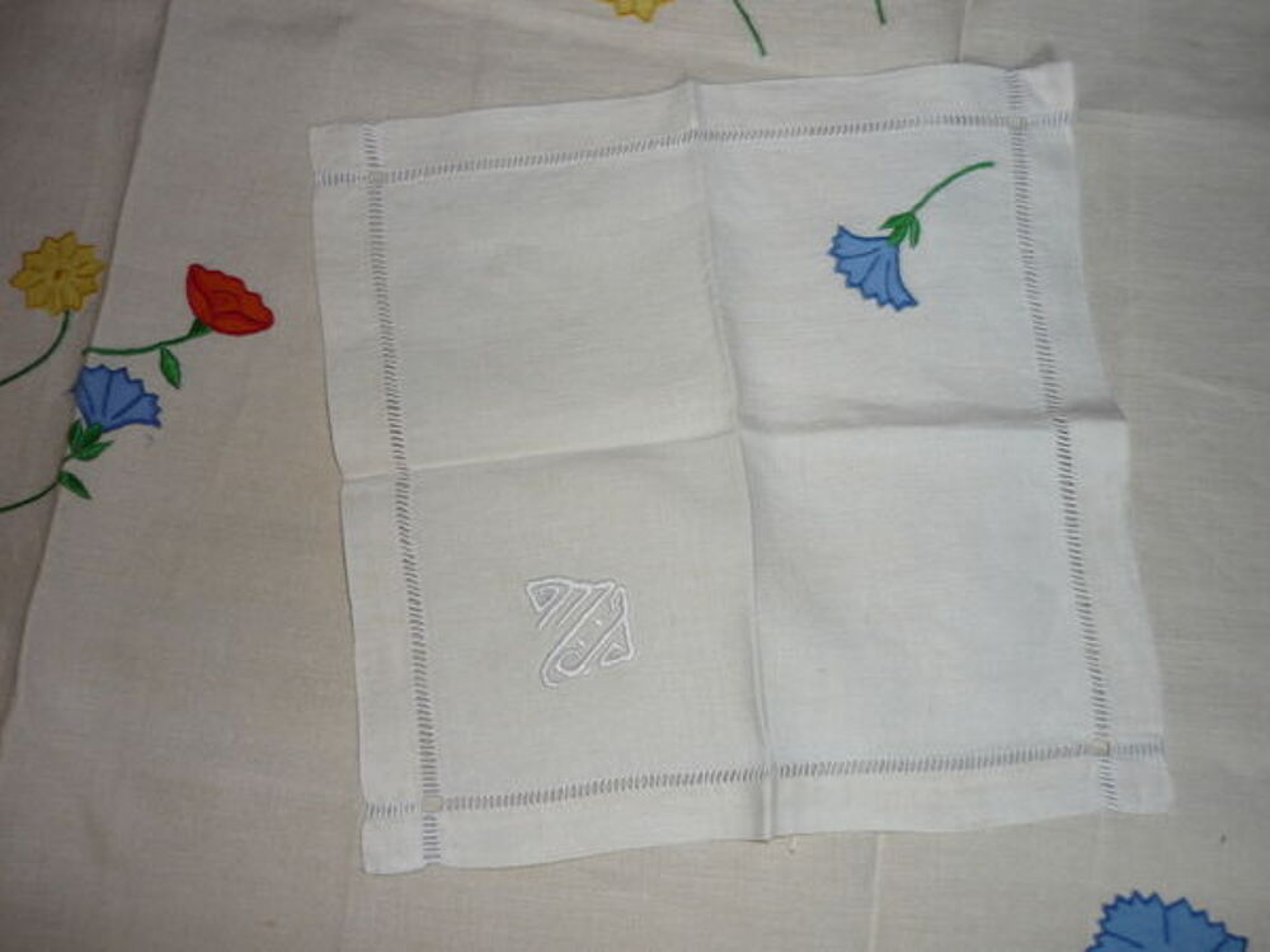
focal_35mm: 33
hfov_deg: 55.4
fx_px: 1211
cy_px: 476
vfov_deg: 42.9
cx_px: 635
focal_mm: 5.5
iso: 100
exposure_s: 1/30
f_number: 2.8
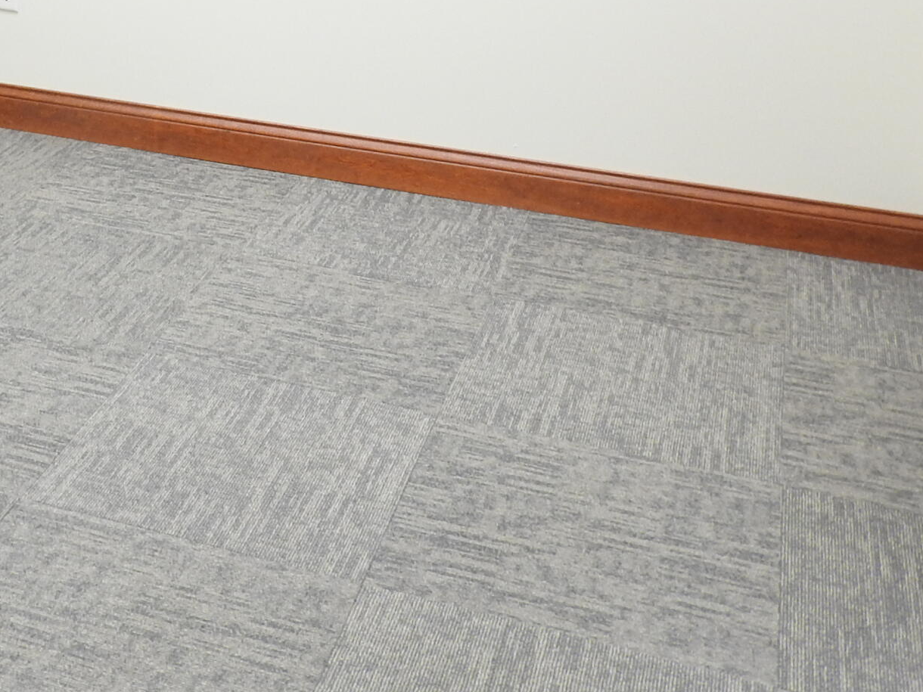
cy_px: -42
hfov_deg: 30.9
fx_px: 1573
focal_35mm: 59
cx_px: 56
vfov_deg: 23.5
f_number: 3.3
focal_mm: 4.3
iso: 200
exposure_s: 1/30
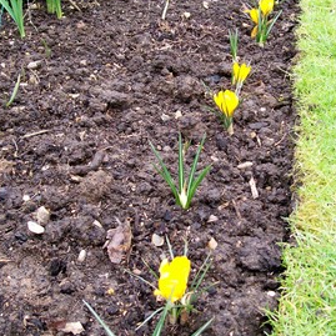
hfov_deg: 32.7
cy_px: 157
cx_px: 192
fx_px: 571
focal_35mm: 52
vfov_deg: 32.8
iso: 80
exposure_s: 1/116
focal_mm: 6
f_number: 2.7
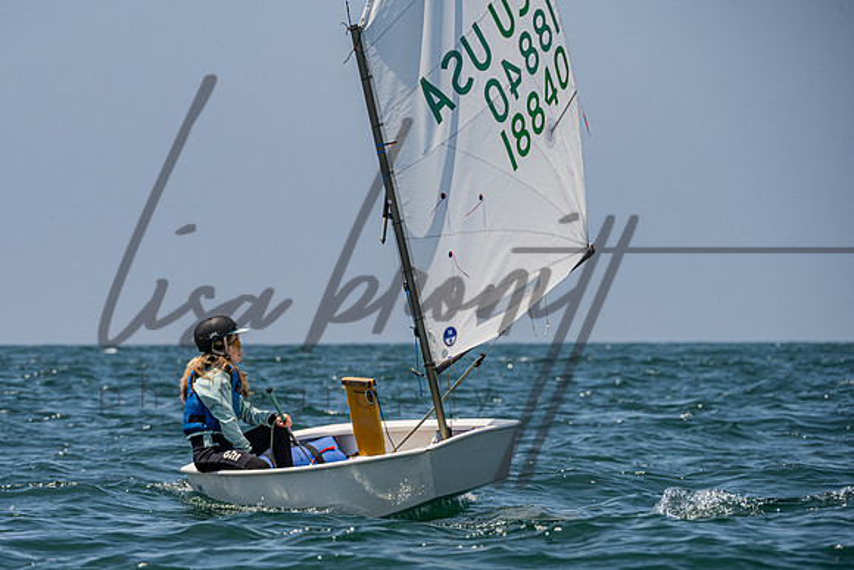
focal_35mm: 235
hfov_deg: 8.7
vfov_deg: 5.8
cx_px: 330
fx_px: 5586
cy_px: 341
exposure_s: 1/2500
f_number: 7.6
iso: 500
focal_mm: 185
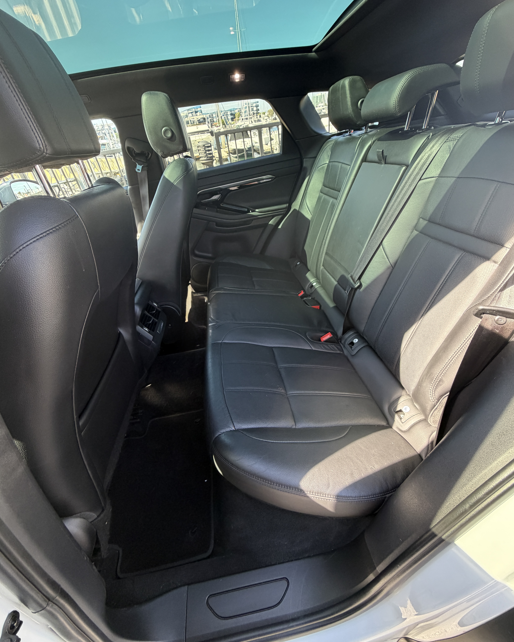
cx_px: 253
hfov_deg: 84.0
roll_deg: +9.1
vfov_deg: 96.6
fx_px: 285
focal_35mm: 15
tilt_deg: -31.4
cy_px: 295
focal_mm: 2.22
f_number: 2.2
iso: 160
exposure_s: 1/121
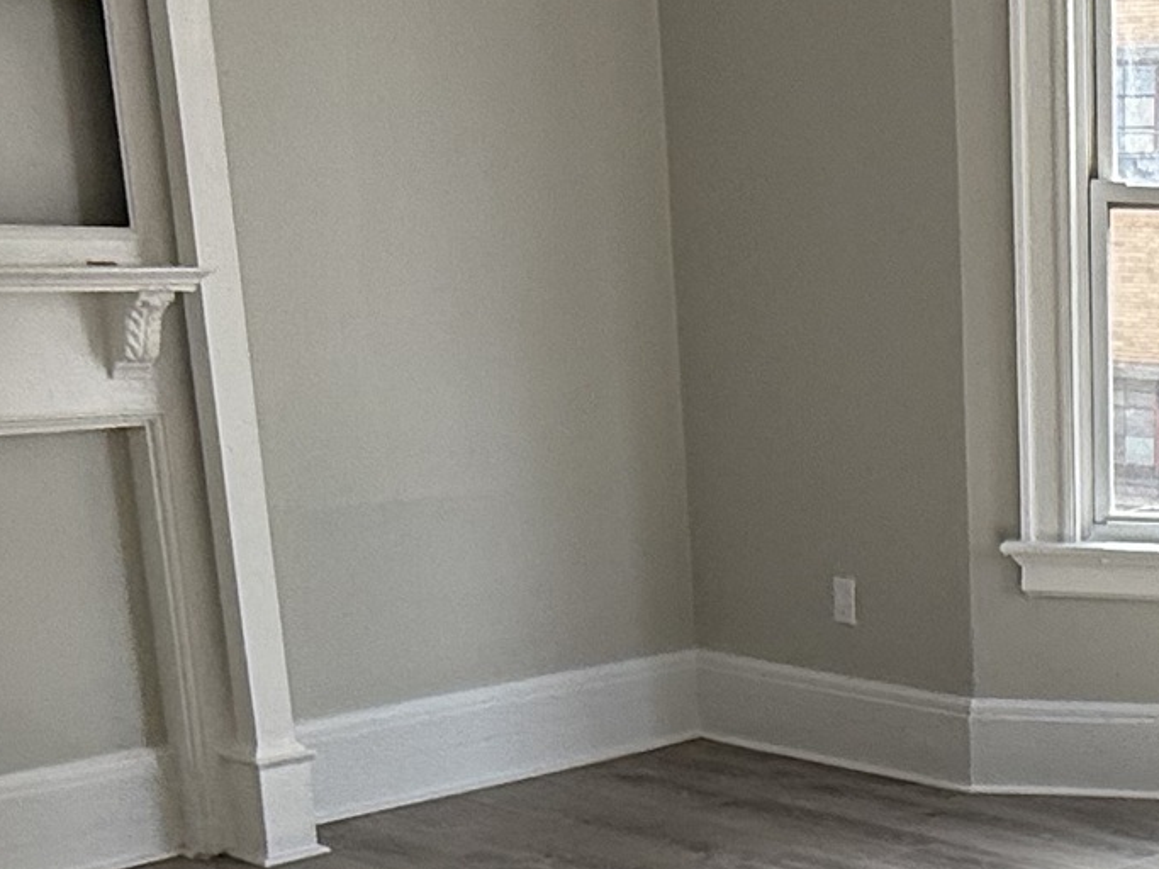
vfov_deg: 22.6
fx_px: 2109
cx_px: 1361
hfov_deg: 27.4
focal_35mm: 63
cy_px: 799
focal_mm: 2.22
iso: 64
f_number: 2.2
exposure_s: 1/326
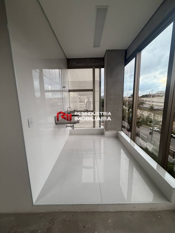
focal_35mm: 14
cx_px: 88
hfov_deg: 85.7
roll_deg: +2.4
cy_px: 116
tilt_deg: -11.5
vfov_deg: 102.1
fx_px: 94
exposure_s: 1/60
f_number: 2.2
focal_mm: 2.22
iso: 250
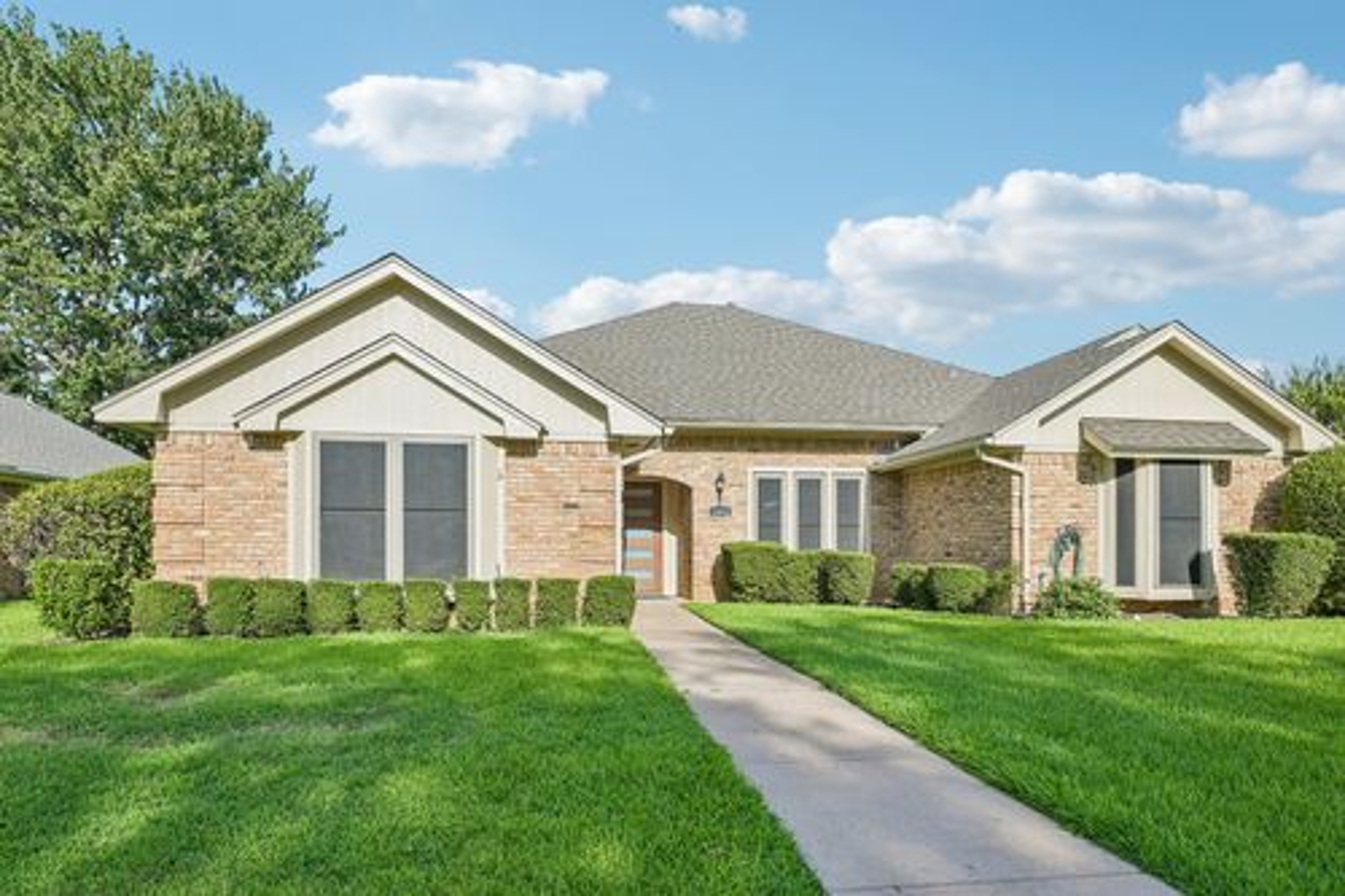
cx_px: 672
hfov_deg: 81.2
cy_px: 448
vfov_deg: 59.5
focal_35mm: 21
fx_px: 784
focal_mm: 21
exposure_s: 1/1000
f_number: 8
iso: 400
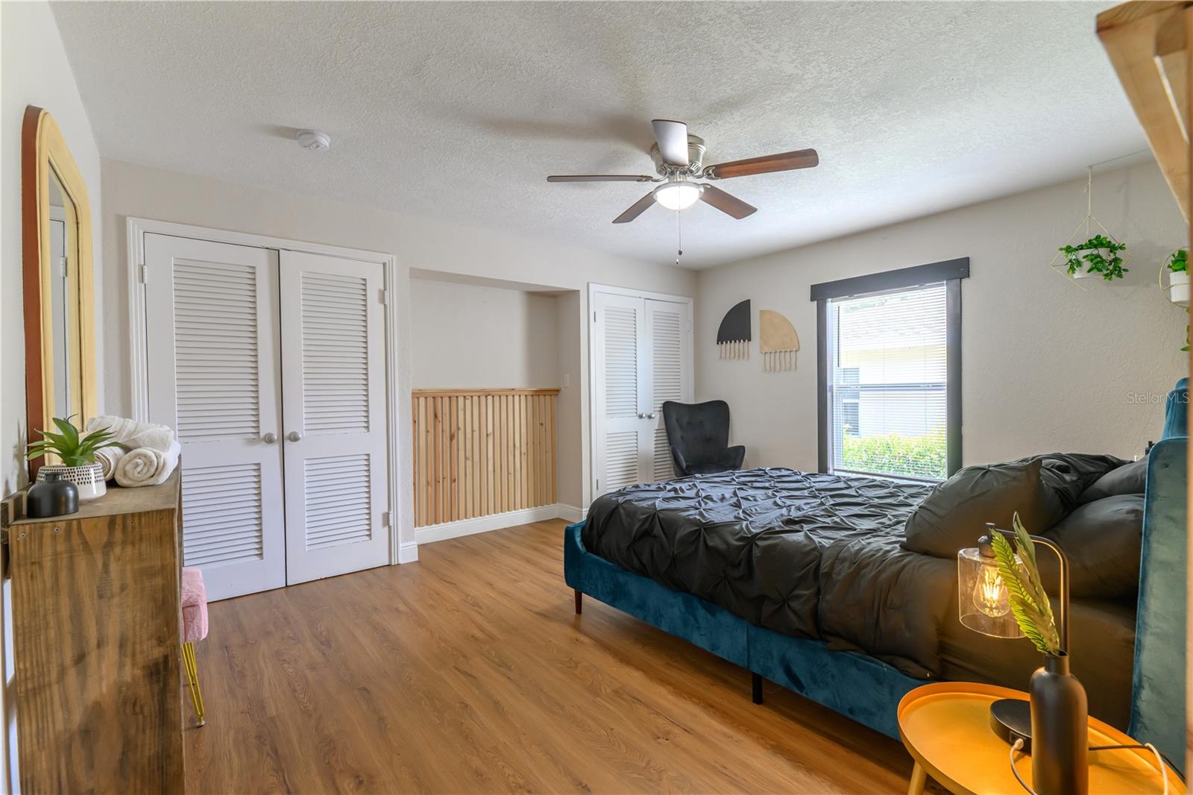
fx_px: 530
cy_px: 398
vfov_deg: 73.7
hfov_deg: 96.7
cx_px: 596
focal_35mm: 16
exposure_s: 1/60
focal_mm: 16
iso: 500
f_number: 7.1
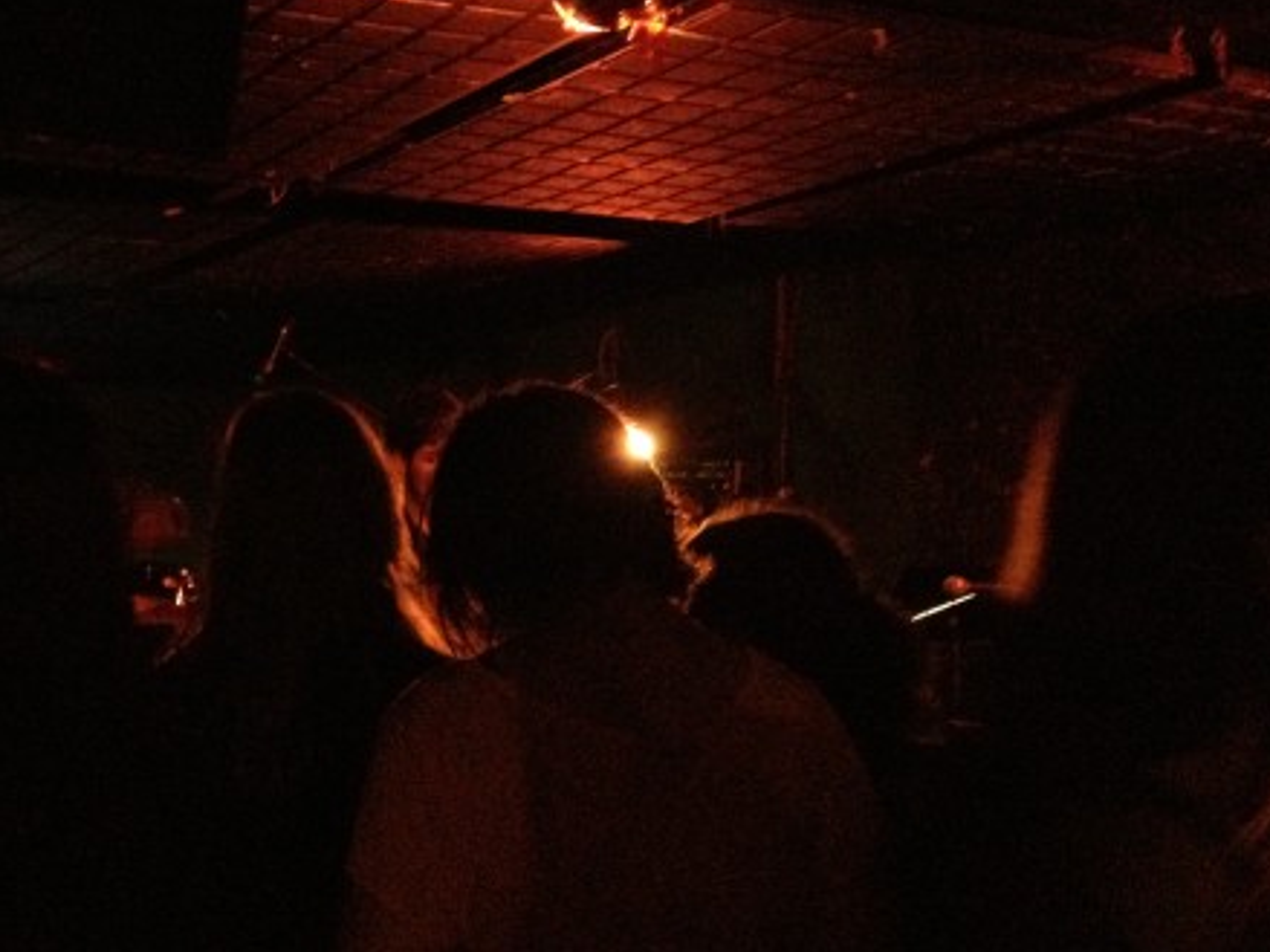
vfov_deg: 28.5
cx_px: 457
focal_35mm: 51
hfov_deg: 37.2
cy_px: 425
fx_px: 1871
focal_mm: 4.28
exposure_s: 1/15
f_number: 2.4
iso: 800
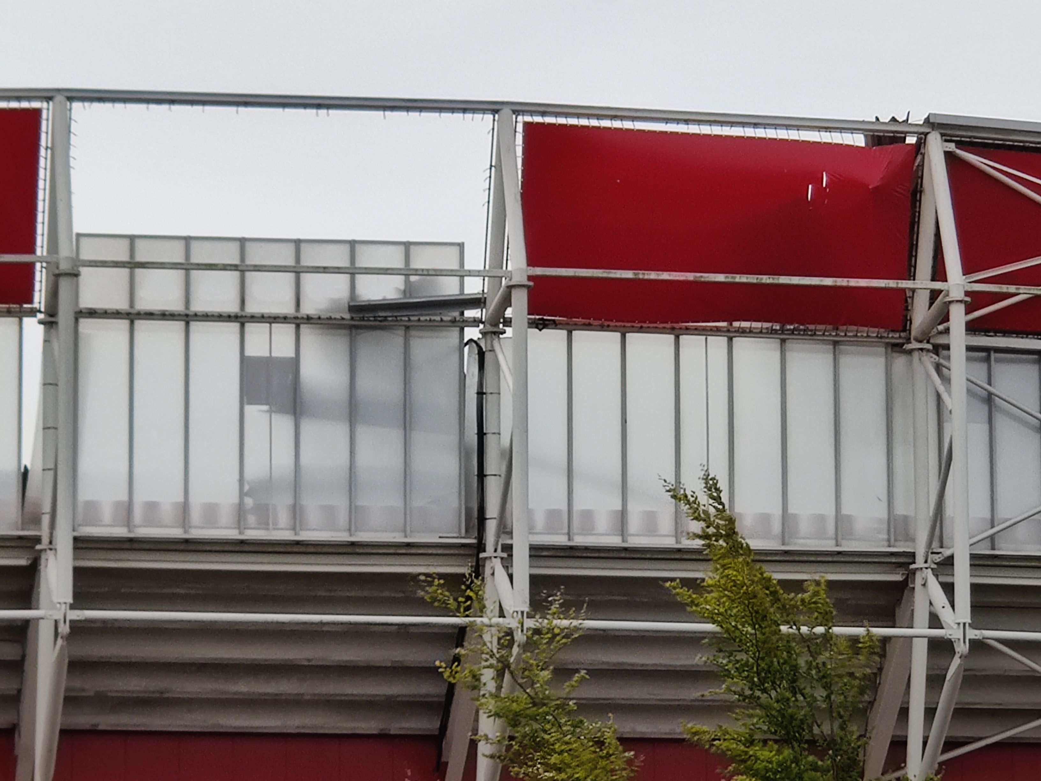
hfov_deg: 26.3
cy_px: 390
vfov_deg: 19.9
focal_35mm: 74
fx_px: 2225
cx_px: 520
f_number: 2.44
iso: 100
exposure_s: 1/1179
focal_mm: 6.95
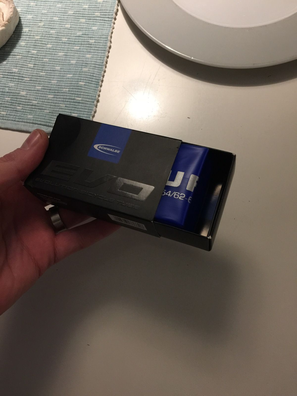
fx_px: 332
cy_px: 198
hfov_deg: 48.2
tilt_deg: -75.9
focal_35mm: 29
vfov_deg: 61.7
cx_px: 148
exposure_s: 1/17
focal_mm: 4.15
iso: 125
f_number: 2.2
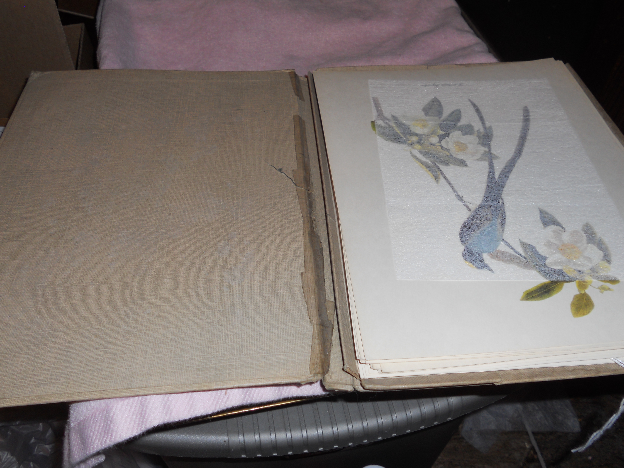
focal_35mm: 32
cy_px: 234
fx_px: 577
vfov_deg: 44.2
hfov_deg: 56.8
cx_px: 312
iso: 80
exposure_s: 1/25
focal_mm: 5.8
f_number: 3.5
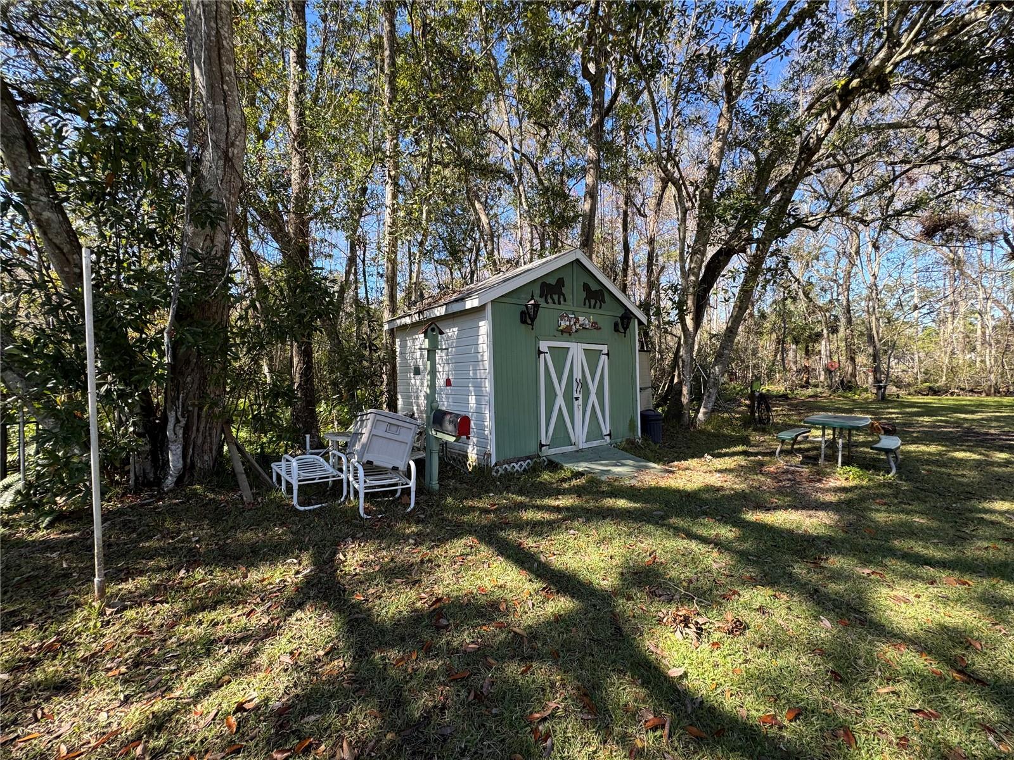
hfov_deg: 102.1
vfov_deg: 85.7
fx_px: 410
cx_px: 507
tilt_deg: -3.1
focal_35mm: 14
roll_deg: +1.9
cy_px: 380
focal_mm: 2.22
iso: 40
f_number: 2.2
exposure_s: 1/320
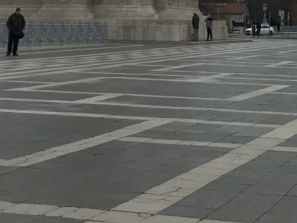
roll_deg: -0.5
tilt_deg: +14.6
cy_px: -186
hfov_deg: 18.8
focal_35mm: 104
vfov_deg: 12.8
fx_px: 892
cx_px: 214
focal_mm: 3.99
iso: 20
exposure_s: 1/1842
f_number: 1.8
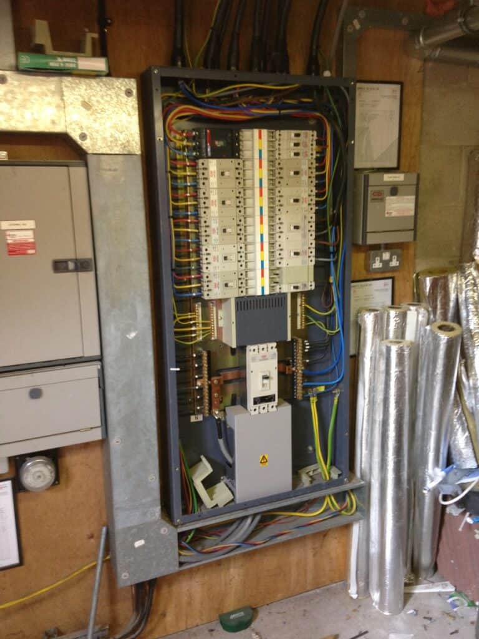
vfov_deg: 55.4
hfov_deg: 42.9
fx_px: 609
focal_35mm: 33
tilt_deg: -10.0
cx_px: 240
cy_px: 320
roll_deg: +0.8
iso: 160
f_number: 2.4
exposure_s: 1/20
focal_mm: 4.12
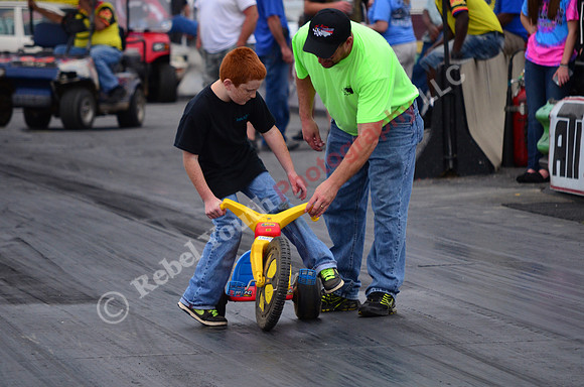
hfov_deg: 6.9
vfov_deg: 4.6
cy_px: 194
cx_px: 292
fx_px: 4856
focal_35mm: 300
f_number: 5.6
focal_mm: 200
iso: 1000
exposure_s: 1/2000
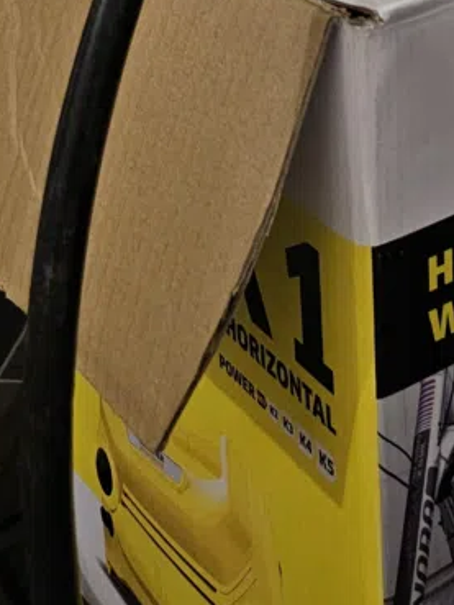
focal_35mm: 85
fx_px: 1486
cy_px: -268
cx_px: 685
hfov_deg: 15.9
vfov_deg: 20.2
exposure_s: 1/25
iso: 800
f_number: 1.7
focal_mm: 6.3
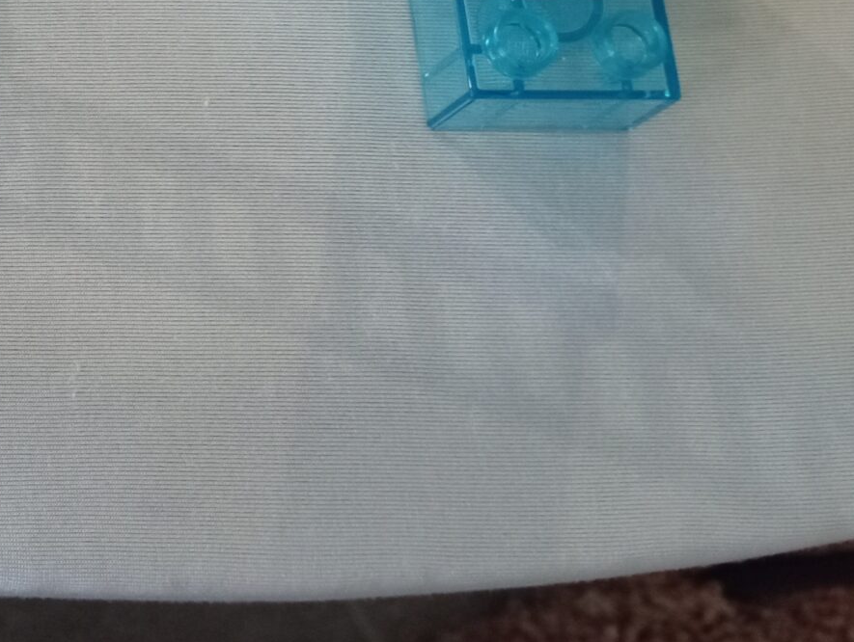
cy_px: -254
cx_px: -246
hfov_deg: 21.8
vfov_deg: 16.9
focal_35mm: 81
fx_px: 2001
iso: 953
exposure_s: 1/33.3
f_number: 1.8
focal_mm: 4.22
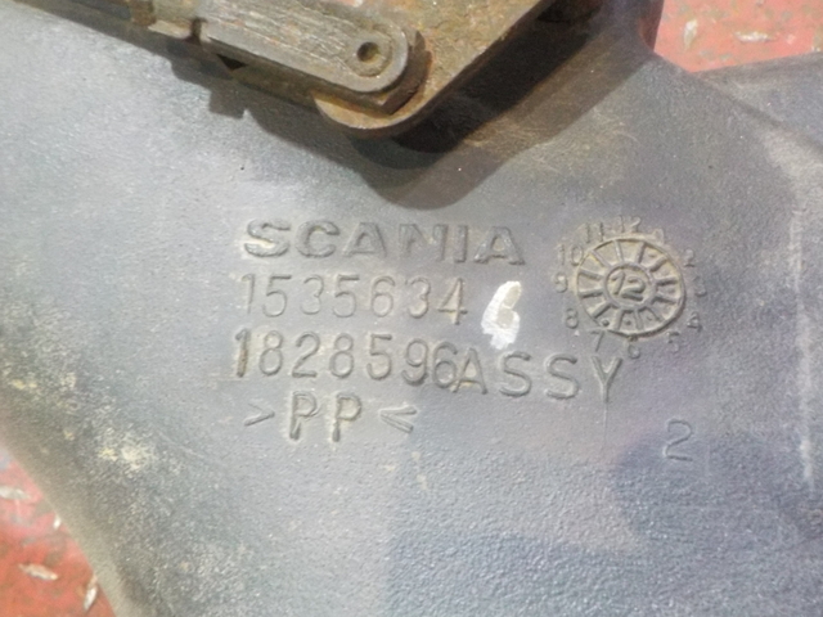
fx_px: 713
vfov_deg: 46.8
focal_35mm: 30
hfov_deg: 60.0
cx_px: 412
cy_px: 308
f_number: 3.3
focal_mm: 4.1
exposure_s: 1/8
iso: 800
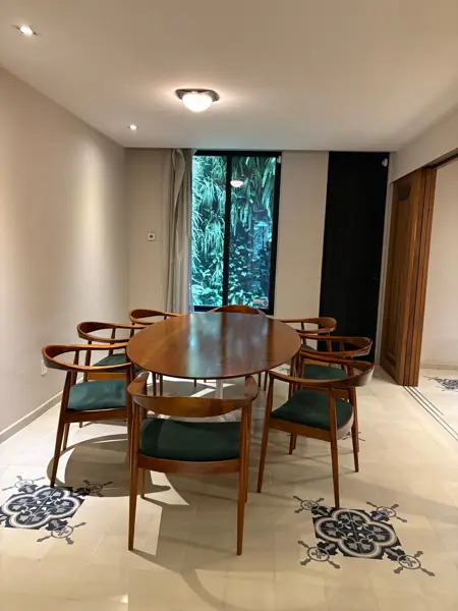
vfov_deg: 67.3
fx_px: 459
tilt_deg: -8.8
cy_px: 306
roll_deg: -2.4
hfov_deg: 53.1
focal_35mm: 26
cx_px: 229
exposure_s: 1/60
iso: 500
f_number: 1.6
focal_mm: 5.96
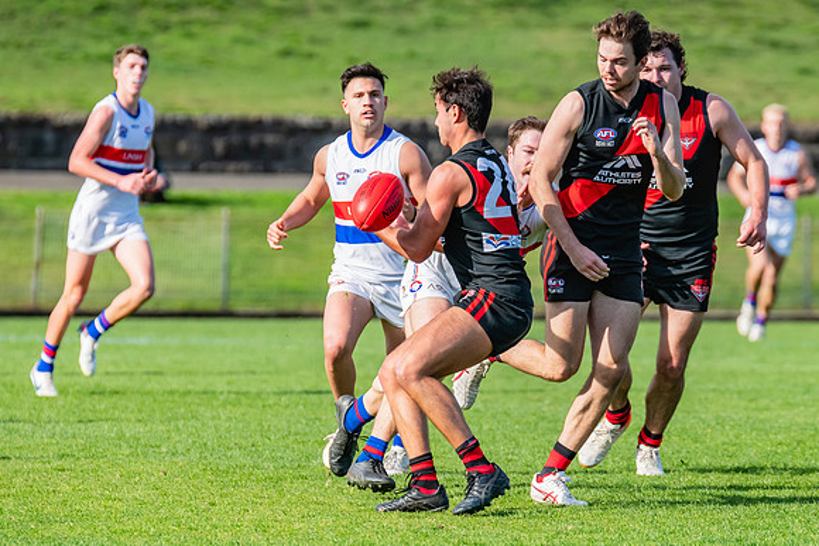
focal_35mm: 575
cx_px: 573
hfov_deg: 3.6
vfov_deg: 2.4
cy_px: 306
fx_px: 13083
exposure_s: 1/1600
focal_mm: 380
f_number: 7.1
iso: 800
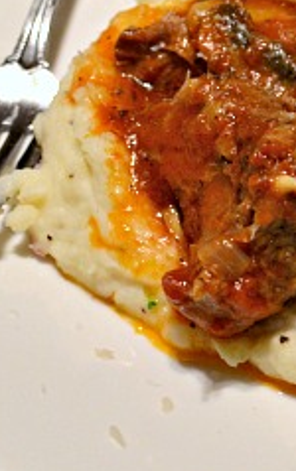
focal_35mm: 92
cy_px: 166
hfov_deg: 13.9
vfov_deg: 22.5
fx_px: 1184
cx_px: 333
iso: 720
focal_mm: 24
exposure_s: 1/15
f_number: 4
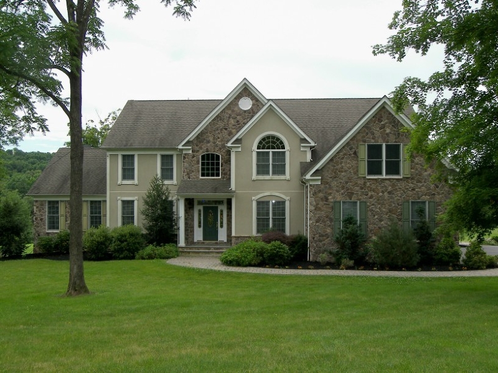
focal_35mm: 38
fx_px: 547
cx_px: 249
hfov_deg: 49.0
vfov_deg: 37.7
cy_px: 186
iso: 50
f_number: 3.2
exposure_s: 1/200
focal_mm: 8
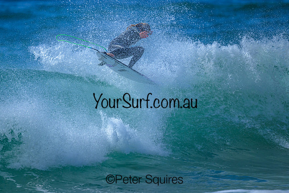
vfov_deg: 1.3
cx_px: 101
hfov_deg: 1.9
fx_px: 8824
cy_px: 65
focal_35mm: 1099
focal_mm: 800
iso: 320
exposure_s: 1/2000
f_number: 6.3
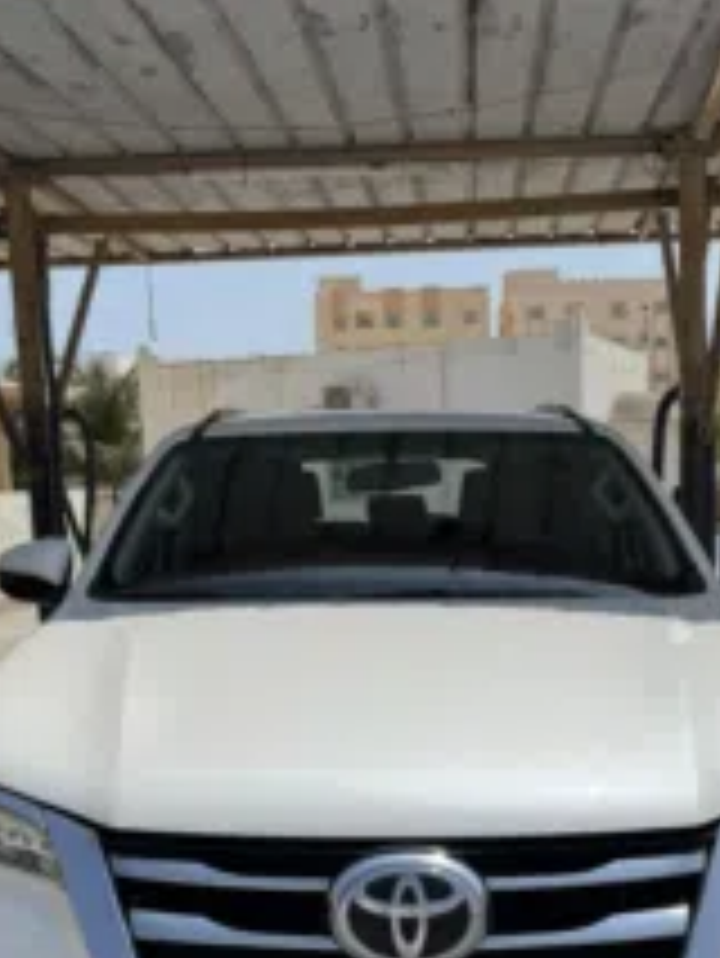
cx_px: 364
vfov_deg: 41.6
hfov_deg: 32.2
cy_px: 625
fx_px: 1247
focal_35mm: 45
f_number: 1.78
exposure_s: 1/9009
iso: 80
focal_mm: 6.76
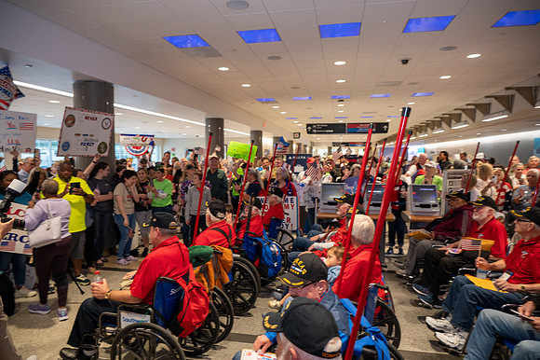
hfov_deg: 73.8
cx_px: 270
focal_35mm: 24
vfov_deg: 53.1
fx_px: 360
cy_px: 180
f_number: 4.5
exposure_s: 1/60
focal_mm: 24
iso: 1250
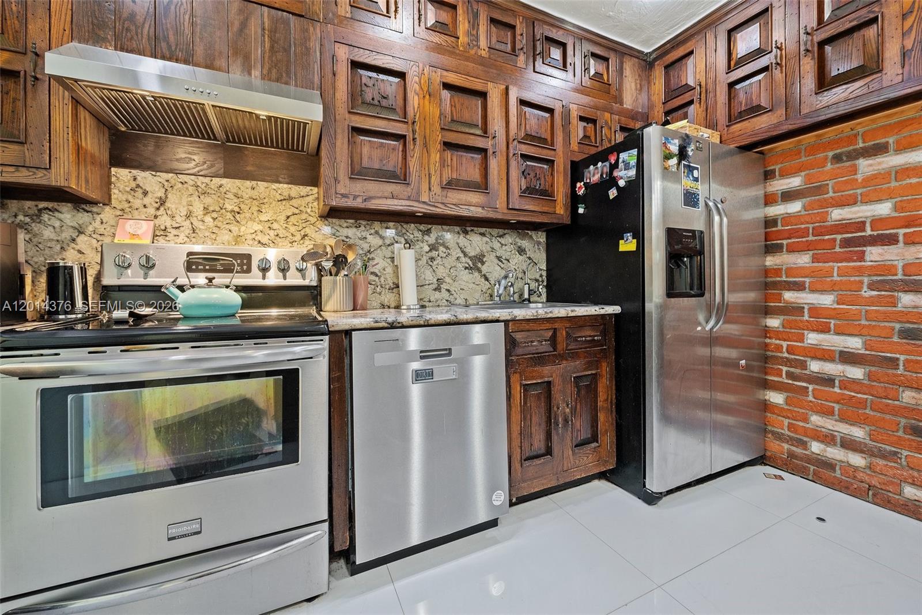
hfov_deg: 104.2
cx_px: 461
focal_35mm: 14
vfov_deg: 81.2
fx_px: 359
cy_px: 308
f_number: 8
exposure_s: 1/13
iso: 2800
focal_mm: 14
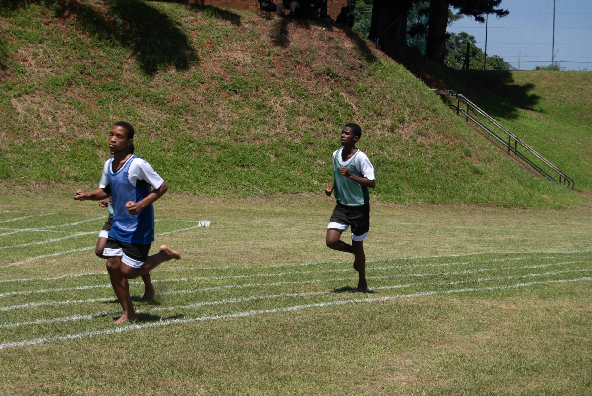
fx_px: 1358
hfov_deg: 24.6
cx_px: 296
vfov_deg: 16.6
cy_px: 198
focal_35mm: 82
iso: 100
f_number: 8
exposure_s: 1/250
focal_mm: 55
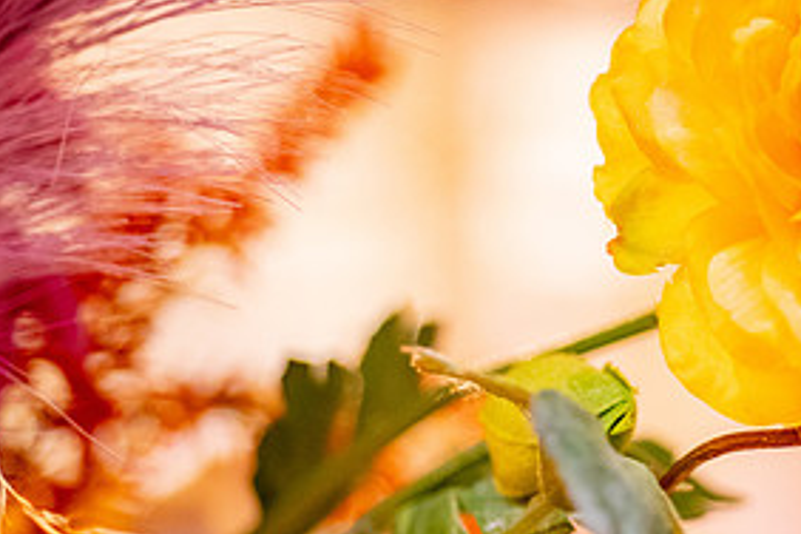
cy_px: 189
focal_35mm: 136
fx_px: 3026
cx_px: 758
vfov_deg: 10.1
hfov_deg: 14.9
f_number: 3.2
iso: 1600
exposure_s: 1/100
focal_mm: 60
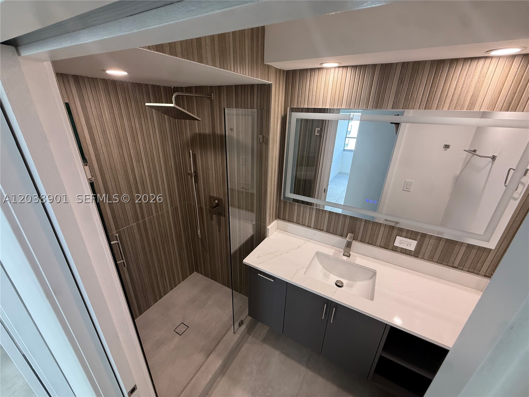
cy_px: 198
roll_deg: -1.5
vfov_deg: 85.7
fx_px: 214
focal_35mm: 14
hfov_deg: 102.1
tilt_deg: -22.3
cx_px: 264
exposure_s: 1/120
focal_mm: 2.22
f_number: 2.2
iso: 160
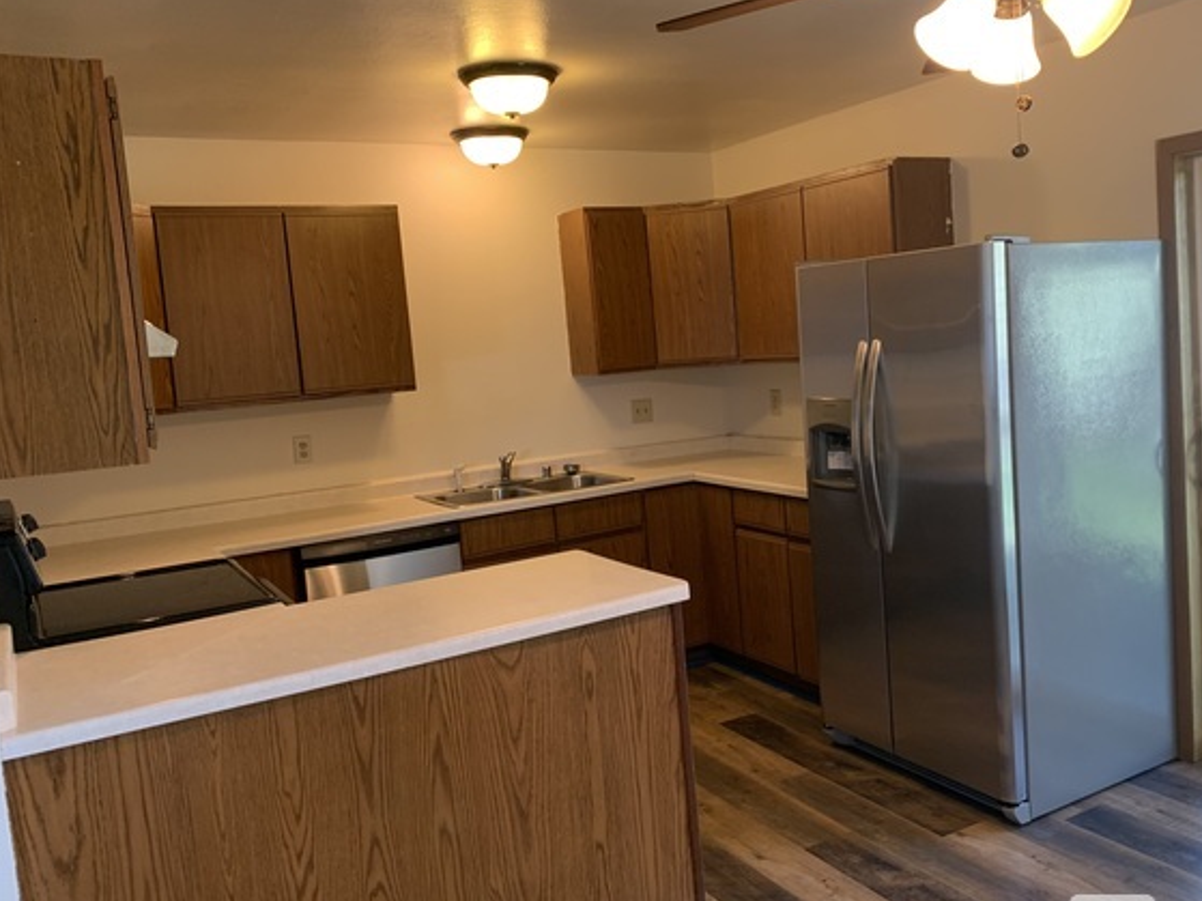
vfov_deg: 45.4
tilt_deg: -5.2
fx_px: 1076
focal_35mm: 31
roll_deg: +4.2
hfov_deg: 58.0
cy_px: 443
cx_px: 700
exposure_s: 1/60
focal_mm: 4.25
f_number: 1.8
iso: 100
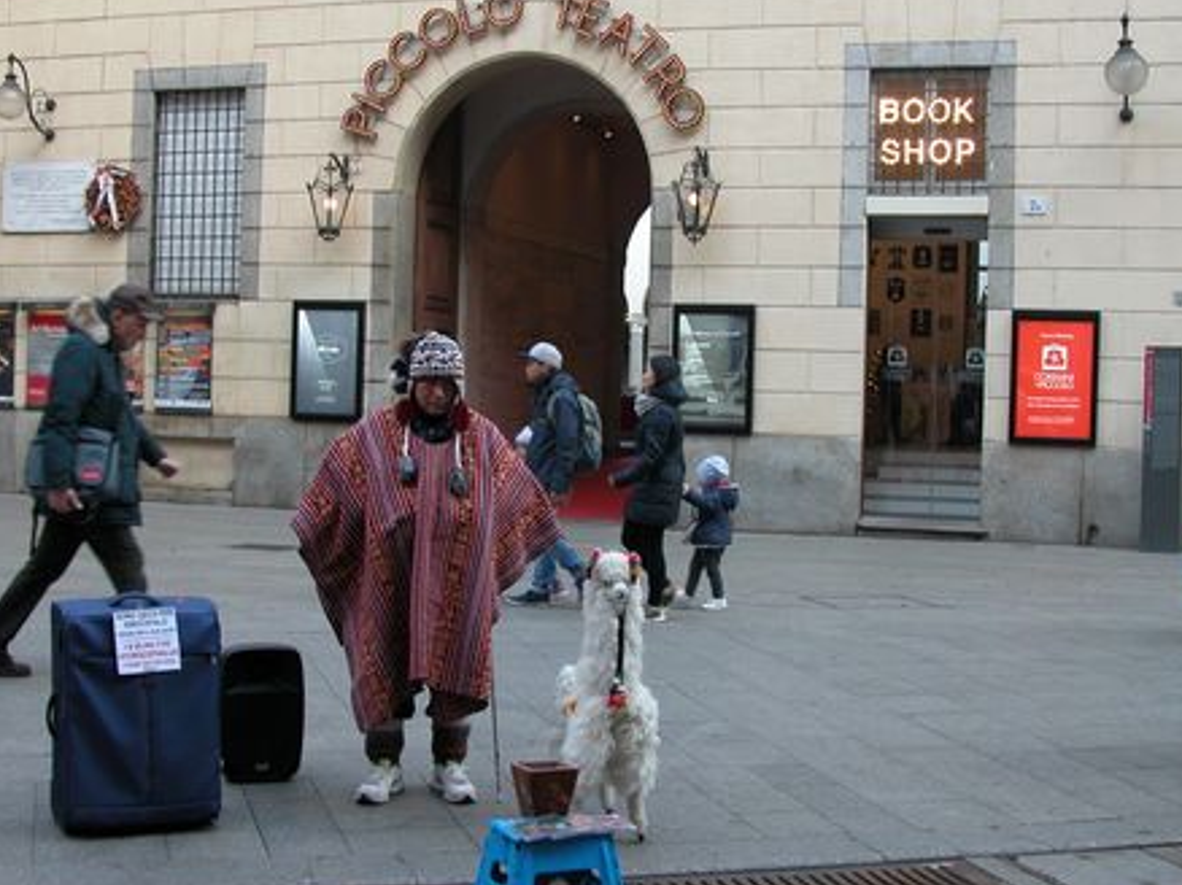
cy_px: 468
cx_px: 540
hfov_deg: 46.8
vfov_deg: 35.9
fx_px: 1365
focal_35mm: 40
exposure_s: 1/76.1
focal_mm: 8.9
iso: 100
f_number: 3.5
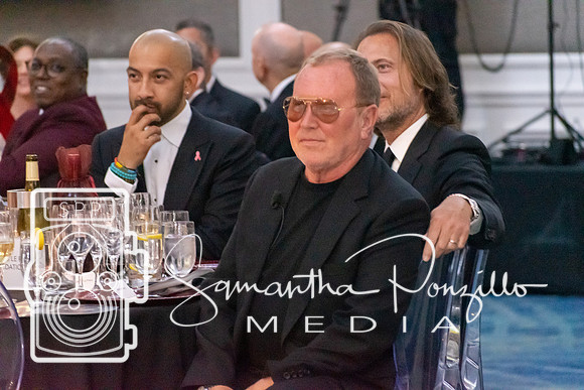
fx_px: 3772
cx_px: 292
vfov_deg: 5.9
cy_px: 195
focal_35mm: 232
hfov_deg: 8.9
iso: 6400
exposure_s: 1/60
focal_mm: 155
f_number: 5
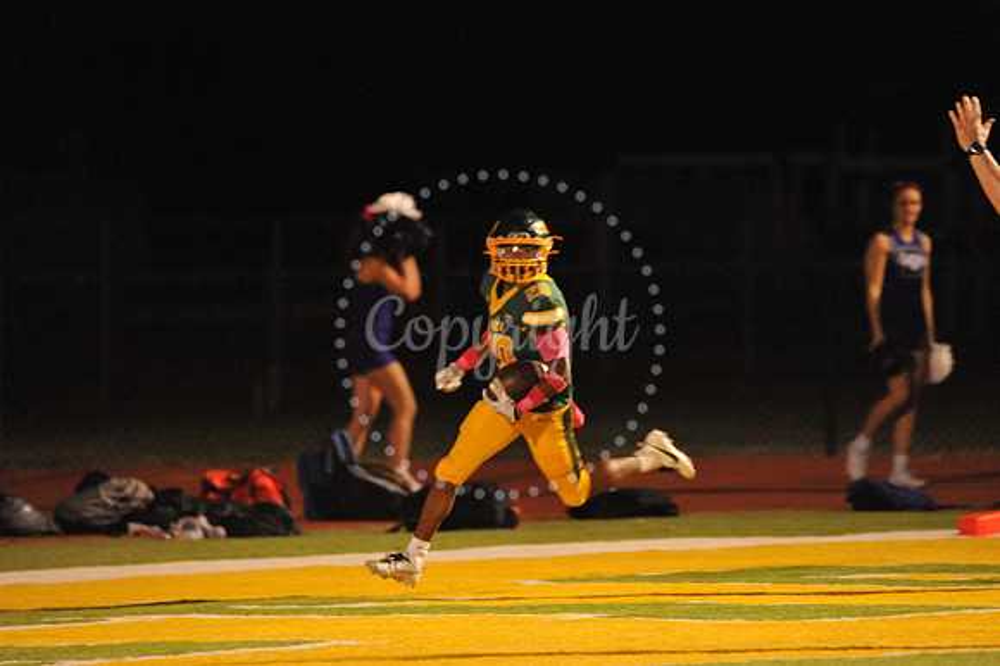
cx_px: 500
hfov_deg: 4.6
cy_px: 333
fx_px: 12492
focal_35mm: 450
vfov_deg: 3.1
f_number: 6.3
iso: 6400
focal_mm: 450
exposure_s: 1/200
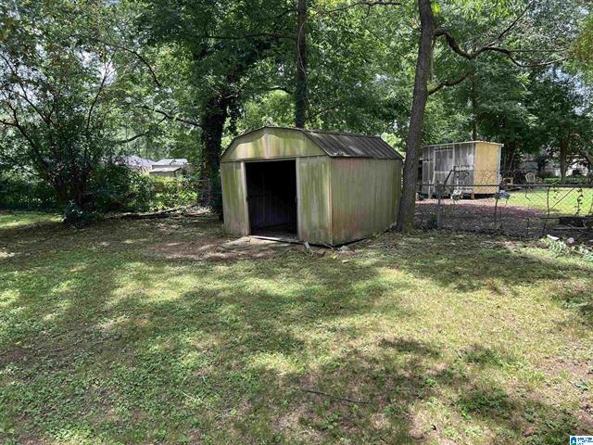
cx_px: 296
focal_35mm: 26
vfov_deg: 53.1
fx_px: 445
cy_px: 222
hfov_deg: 67.3
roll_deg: +0.3
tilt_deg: -5.7
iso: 50
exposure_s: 1/452
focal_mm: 5.7
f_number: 1.5
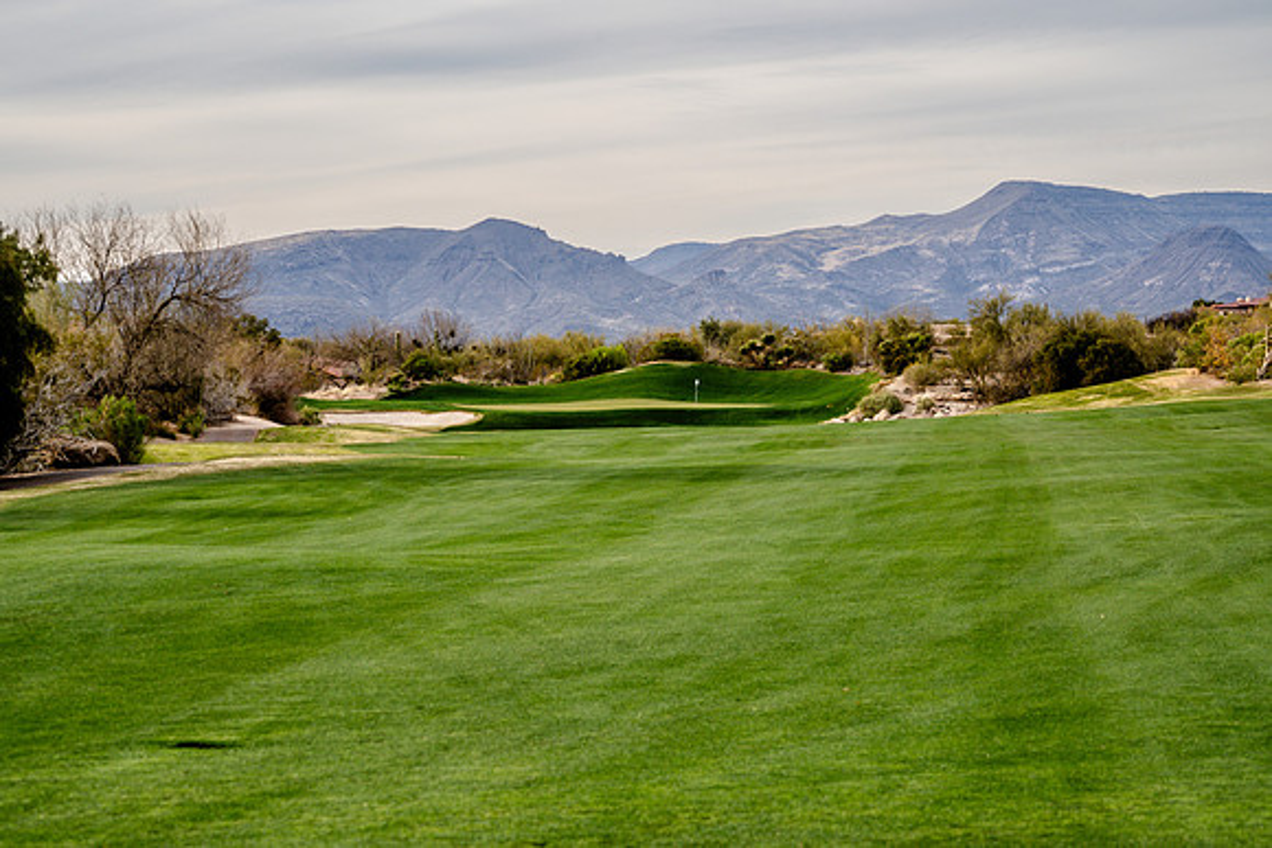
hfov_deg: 21.2
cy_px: 424
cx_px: 636
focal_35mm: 96
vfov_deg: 14.3
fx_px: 3393
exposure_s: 1/320
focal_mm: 96
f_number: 9
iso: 500
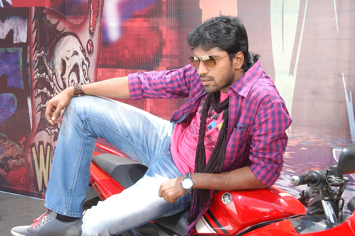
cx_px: 178
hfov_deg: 31.9
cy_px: 118
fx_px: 621
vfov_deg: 21.5
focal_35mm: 63
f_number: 8
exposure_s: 1/320
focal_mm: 42
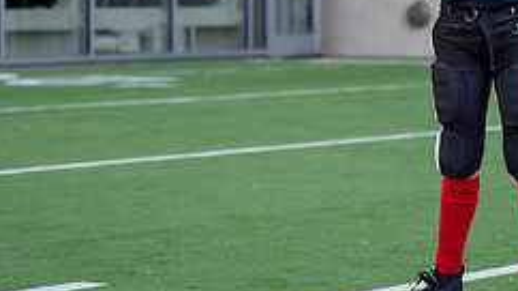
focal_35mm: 178
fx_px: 2444
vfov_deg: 6.8
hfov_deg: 12.0
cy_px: 7
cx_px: 487
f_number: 2.8
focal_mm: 70
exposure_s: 1/500
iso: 100
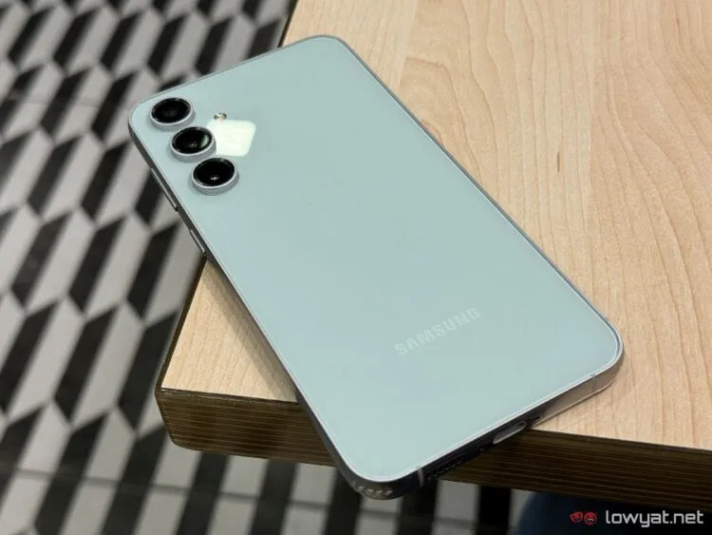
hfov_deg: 39.6
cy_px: 268
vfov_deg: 30.3
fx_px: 988
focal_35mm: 48
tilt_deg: -48.9
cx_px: 356
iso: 64
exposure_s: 1/50
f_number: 1.78
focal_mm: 6.86
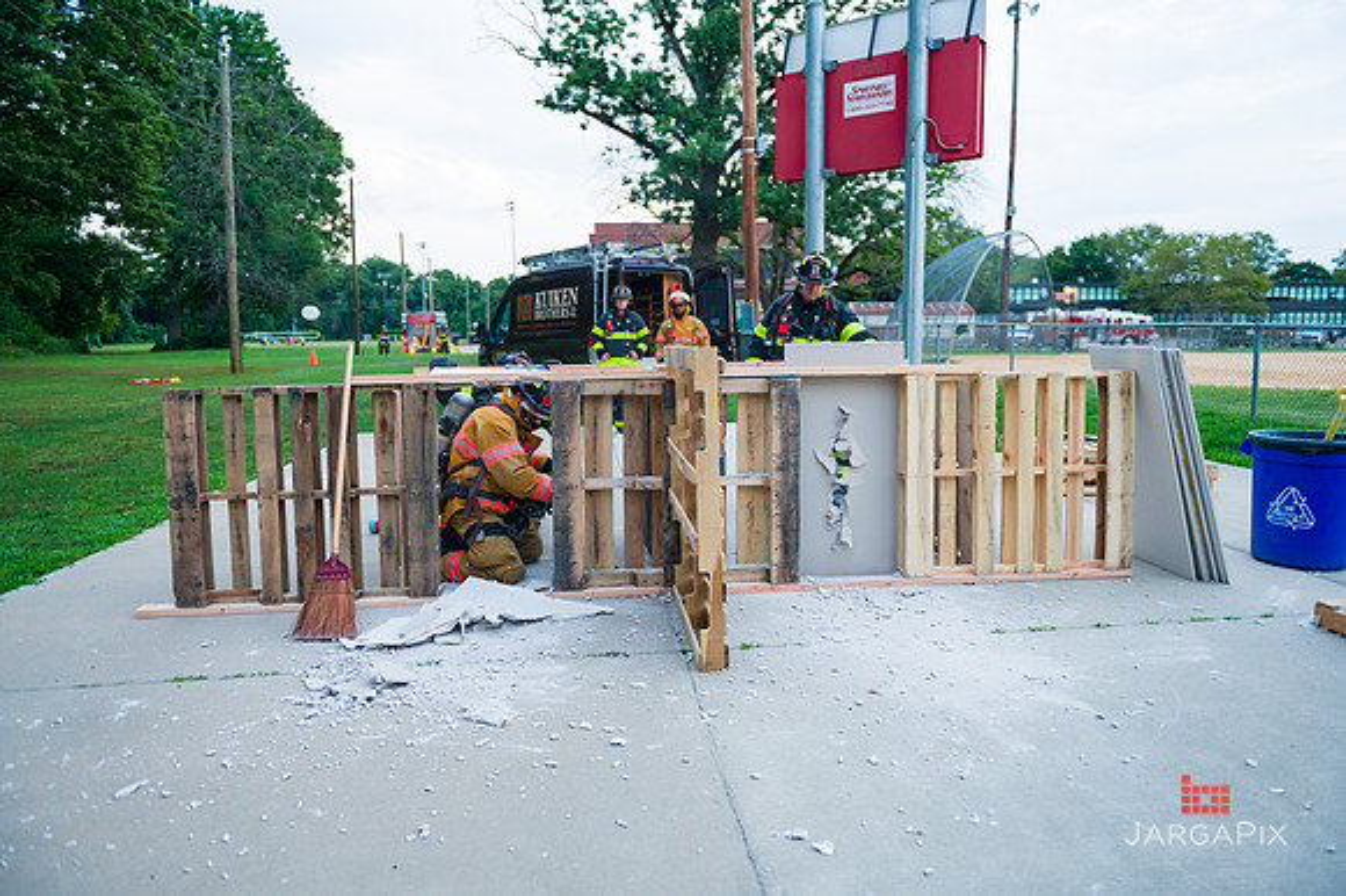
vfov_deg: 53.1
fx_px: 897
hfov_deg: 73.8
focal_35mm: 24
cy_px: 448
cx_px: 673
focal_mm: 24
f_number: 3.2
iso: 1600
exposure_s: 1/200
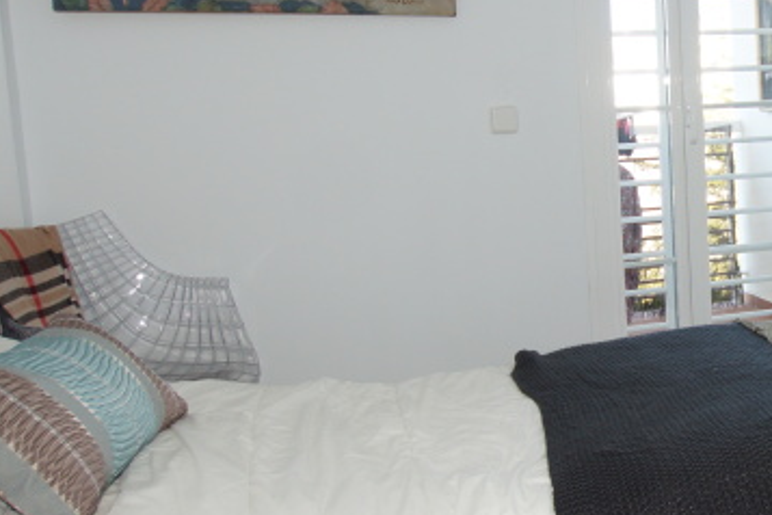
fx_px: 922
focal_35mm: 43
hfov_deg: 41.1
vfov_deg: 31.2
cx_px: 724
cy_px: 230
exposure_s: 1/60
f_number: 4
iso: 125
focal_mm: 10
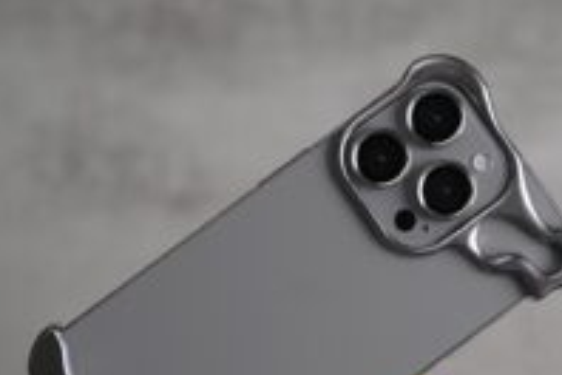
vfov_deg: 13.0
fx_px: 1639
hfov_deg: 19.4
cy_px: 283
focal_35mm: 105
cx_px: 341
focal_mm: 52
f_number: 4
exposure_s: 1/60
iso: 320
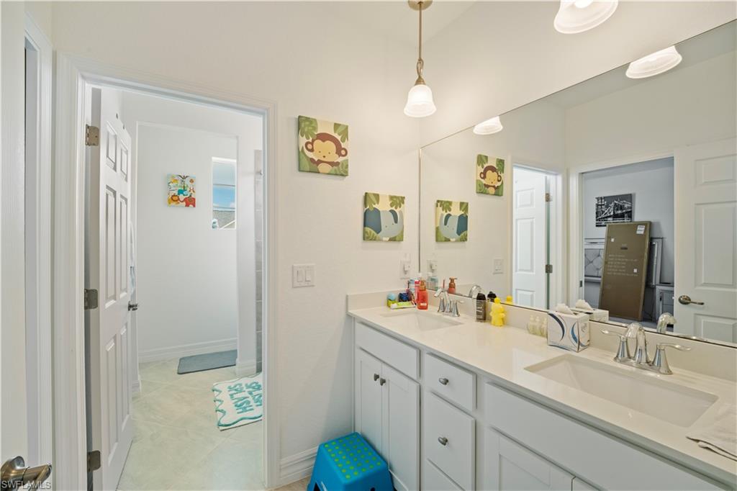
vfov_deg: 81.2
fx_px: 287
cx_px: 368
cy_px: 246
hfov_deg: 104.3
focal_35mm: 14
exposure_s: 1/8
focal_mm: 14
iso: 400
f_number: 8
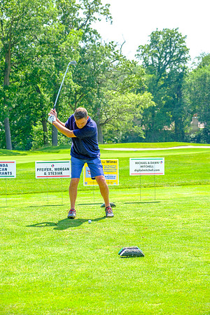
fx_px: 665
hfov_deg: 17.9
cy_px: 158
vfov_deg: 26.7
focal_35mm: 76
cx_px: 105
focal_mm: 50.5
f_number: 4.5
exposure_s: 1/320
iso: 200
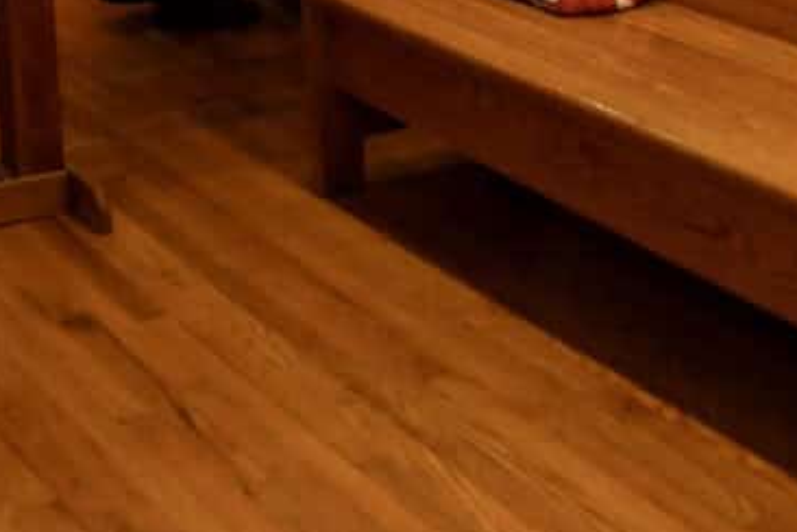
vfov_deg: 13.4
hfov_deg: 20.8
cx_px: 475
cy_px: -173
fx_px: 2169
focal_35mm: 98
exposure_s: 1/200
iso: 640
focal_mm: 35
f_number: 2.5
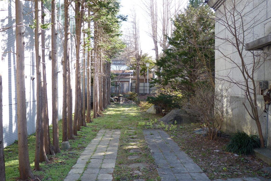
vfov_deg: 45.0
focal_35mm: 29
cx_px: 136
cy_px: 92
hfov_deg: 63.7
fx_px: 218
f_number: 2.8
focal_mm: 4.8
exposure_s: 1/100
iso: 80
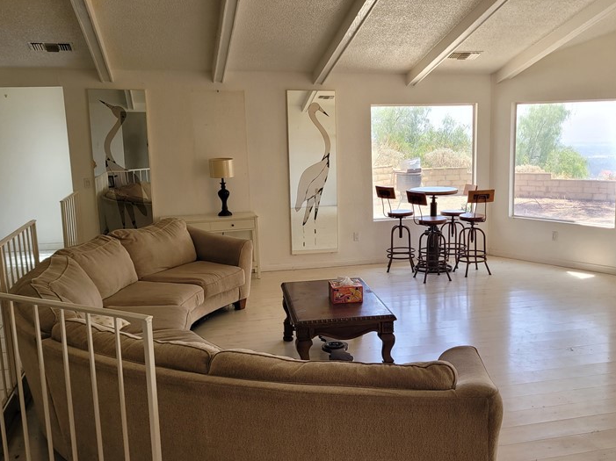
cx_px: 362
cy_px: 250
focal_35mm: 38
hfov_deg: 48.8
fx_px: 676
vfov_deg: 37.7
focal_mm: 5.4
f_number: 1.8
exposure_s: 1/120
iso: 50
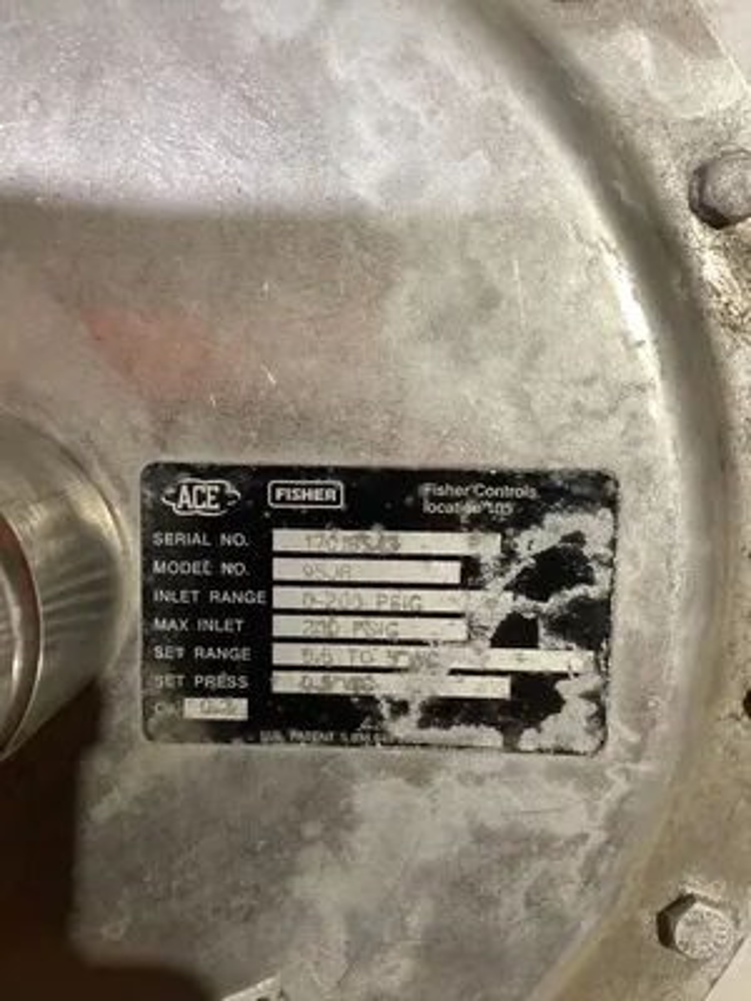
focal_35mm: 31
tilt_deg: -52.6
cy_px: 500
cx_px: 376
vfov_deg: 58.4
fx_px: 897
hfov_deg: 45.4
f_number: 2.4
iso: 250
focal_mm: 3.3
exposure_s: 1/33
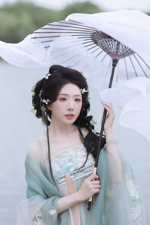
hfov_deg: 15.4
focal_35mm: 89
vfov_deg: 22.9
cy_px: 112
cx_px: 76
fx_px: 556
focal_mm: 85
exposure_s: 1/1600
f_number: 2
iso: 100
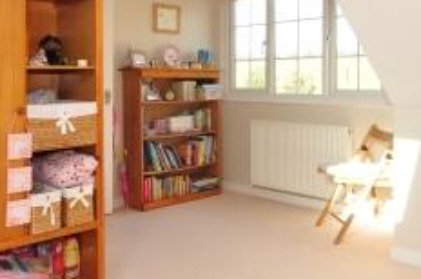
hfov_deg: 48.5
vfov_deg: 32.8
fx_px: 467
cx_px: 205
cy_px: 80
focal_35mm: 40
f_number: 11
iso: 200
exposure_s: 1/13
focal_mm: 10
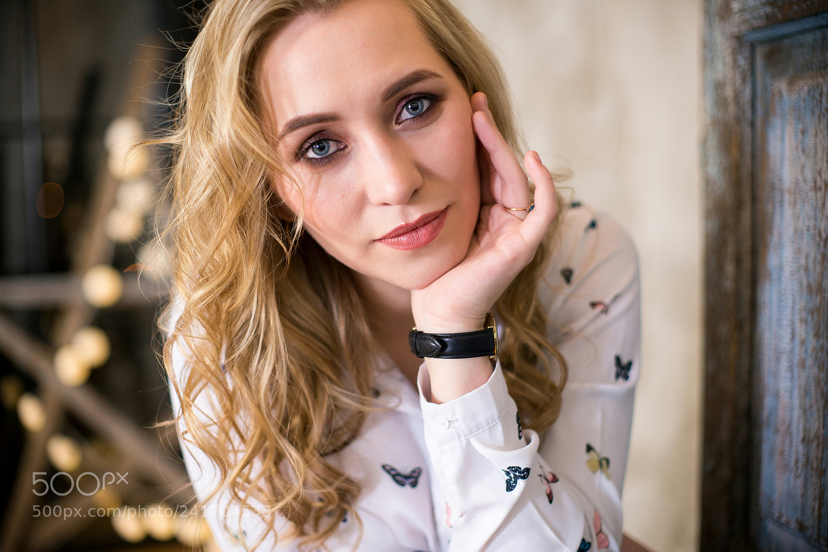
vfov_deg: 27.0
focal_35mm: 50
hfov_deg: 39.6
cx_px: 414
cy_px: 276
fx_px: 1150
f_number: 2
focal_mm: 50
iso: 160
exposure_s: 1/125
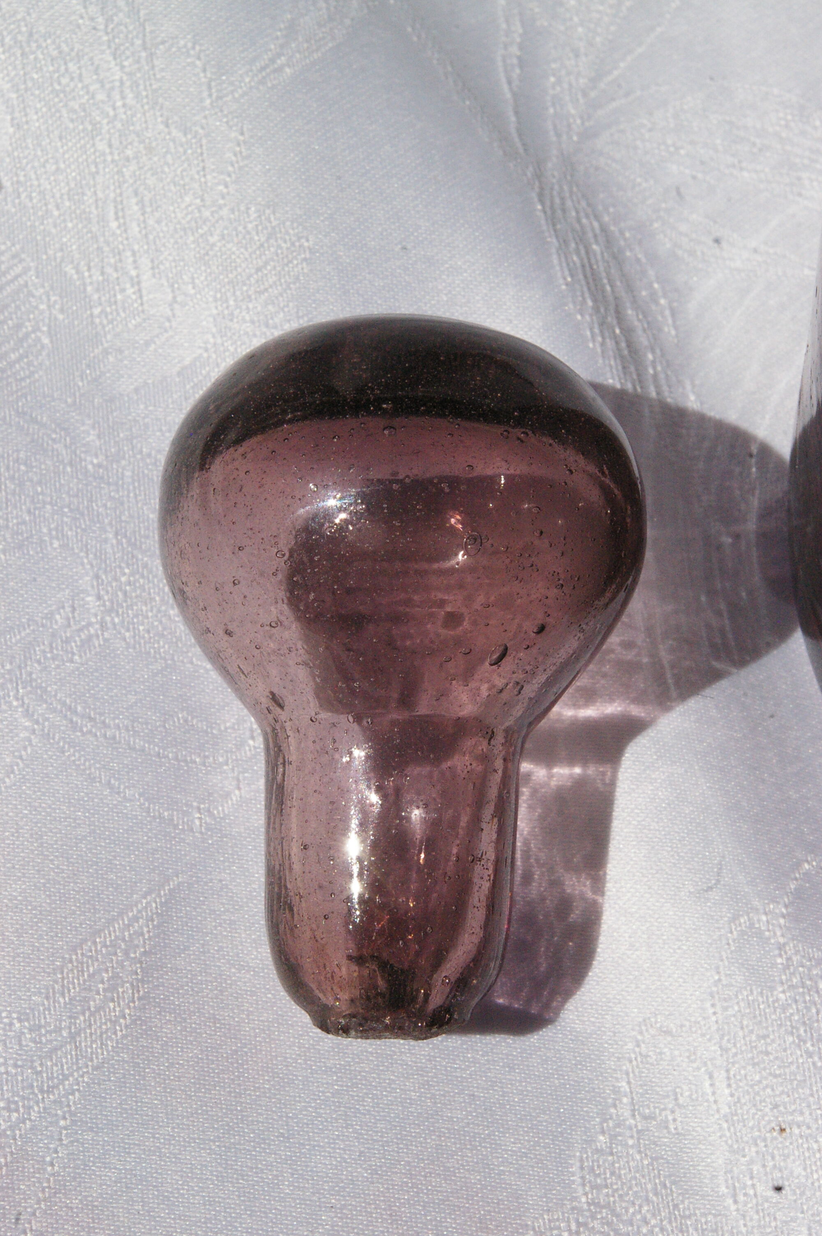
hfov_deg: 34.1
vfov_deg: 49.6
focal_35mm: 39
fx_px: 1338
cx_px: 411
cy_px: 618
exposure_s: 1/2000
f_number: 13
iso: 1600
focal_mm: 26
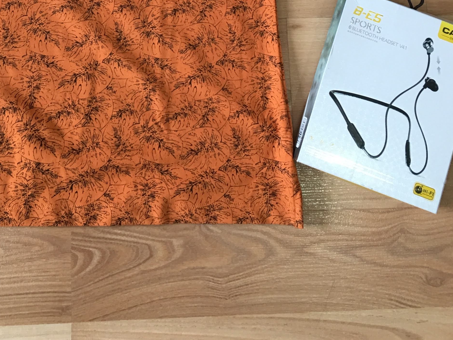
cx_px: 130
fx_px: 811
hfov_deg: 30.8
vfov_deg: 21.2
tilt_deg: -78.0
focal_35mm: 62
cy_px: -116
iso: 40
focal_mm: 4.15
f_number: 2.2
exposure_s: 1/17
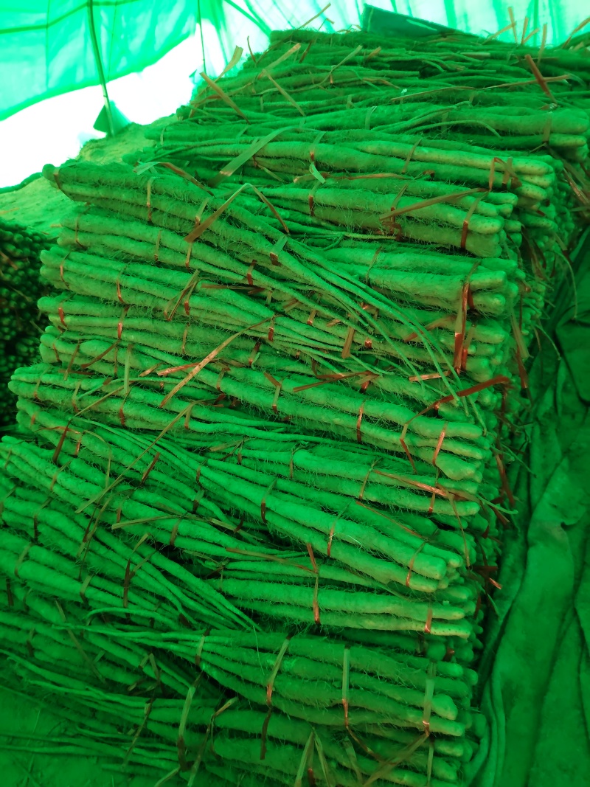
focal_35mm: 24
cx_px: 295
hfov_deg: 56.8
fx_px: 546
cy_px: 394
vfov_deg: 71.6
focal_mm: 5.25
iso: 3231
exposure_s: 1/400
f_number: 1.75
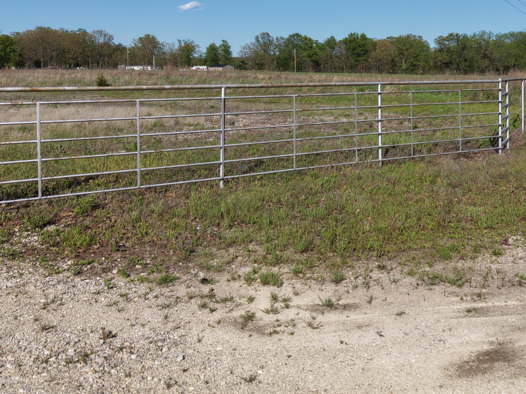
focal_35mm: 40
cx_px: 320
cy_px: 88
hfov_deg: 46.5
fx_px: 608
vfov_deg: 35.0
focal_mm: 8.67
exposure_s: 1/5000
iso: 120
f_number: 1.8
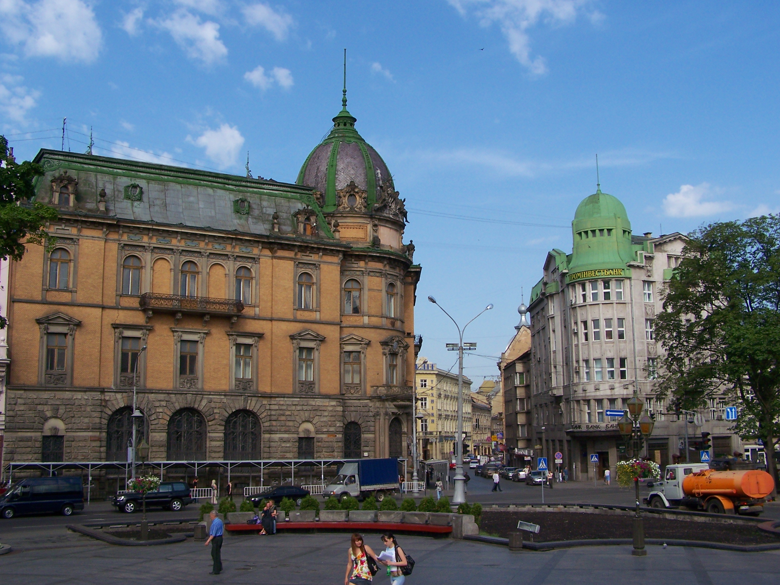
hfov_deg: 49.0
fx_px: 856
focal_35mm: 38
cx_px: 390
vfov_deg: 37.7
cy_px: 292
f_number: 5.6
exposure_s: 1/500
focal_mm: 6.3
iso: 100
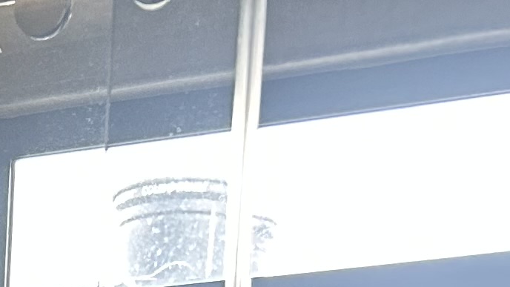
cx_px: -516
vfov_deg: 6.2
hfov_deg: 11.6
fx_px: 2245
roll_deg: -1.2
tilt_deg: -6.9
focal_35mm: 166
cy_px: 1121
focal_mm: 5.7
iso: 125
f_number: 1.5
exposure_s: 1/112
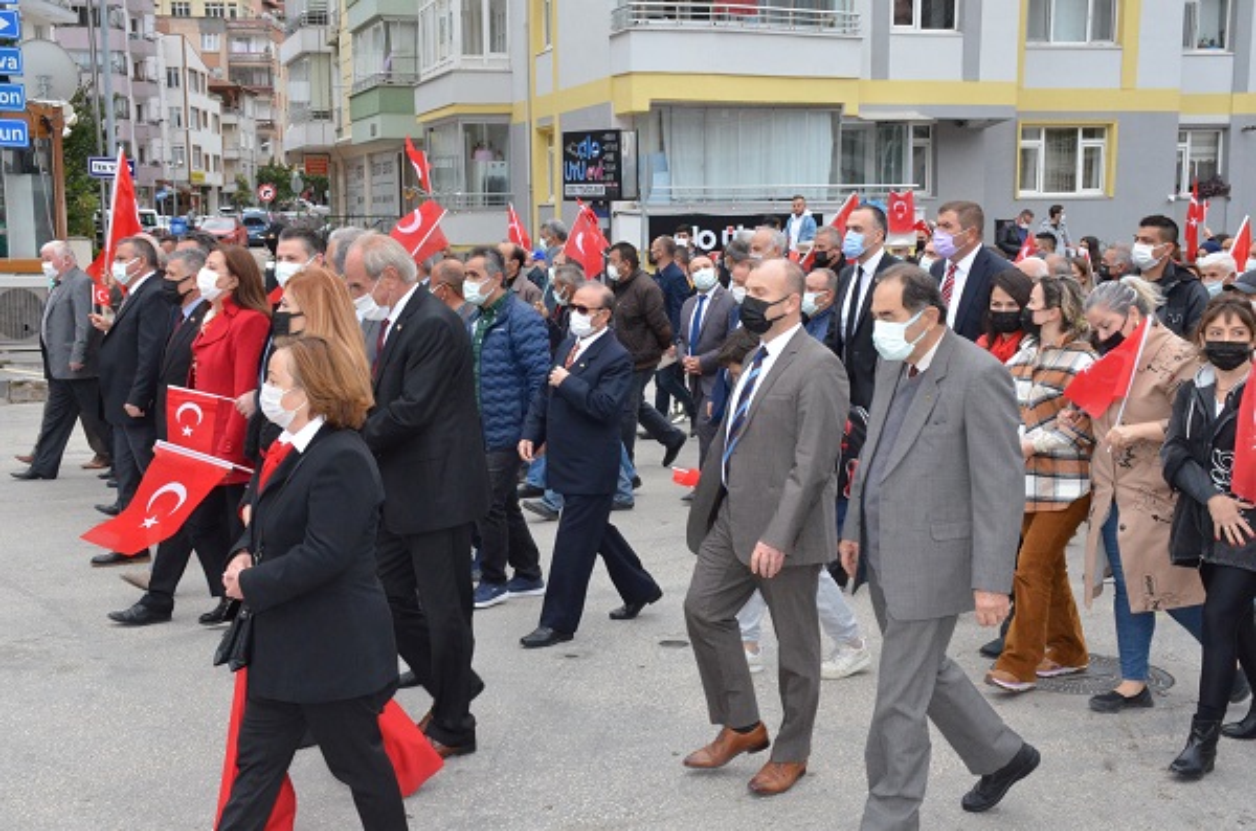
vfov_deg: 26.3
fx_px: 1775
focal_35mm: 51
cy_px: 416
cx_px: 628
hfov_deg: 39.0
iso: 2500
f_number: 13
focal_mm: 34
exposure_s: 1/250
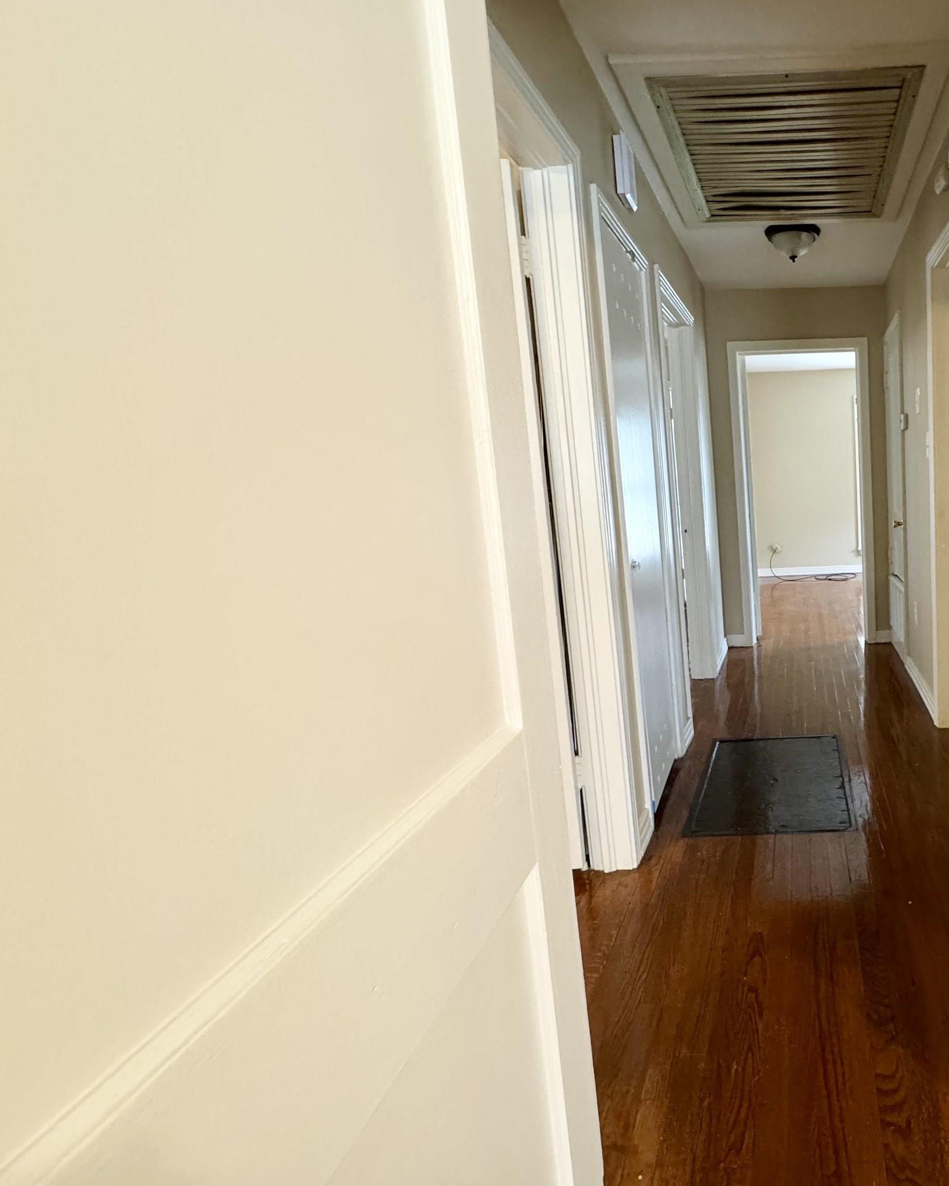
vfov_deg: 83.2
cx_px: 811
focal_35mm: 19
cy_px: 571
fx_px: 667
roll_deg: +2.0
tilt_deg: -8.1
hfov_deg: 62.3
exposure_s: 1/60
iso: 400
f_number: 2.2
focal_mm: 2.22
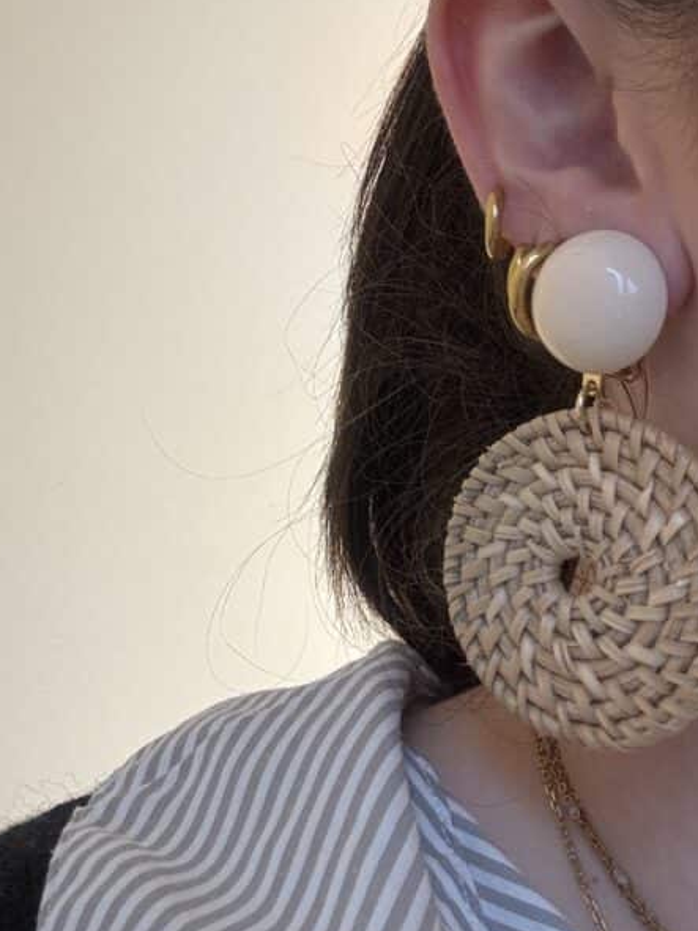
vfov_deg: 36.2
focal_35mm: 52
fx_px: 1399
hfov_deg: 27.8
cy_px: 268
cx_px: 227
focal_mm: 2.69
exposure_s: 1/50
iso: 40
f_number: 1.9
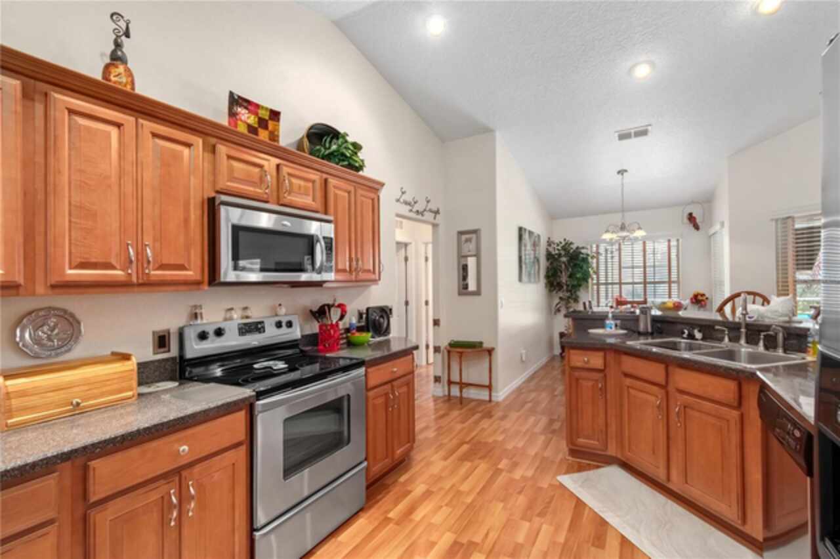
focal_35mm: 15
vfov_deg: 77.3
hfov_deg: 100.4
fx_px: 350
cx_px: 420
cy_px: 280
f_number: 9
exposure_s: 1/1.67
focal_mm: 10
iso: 250
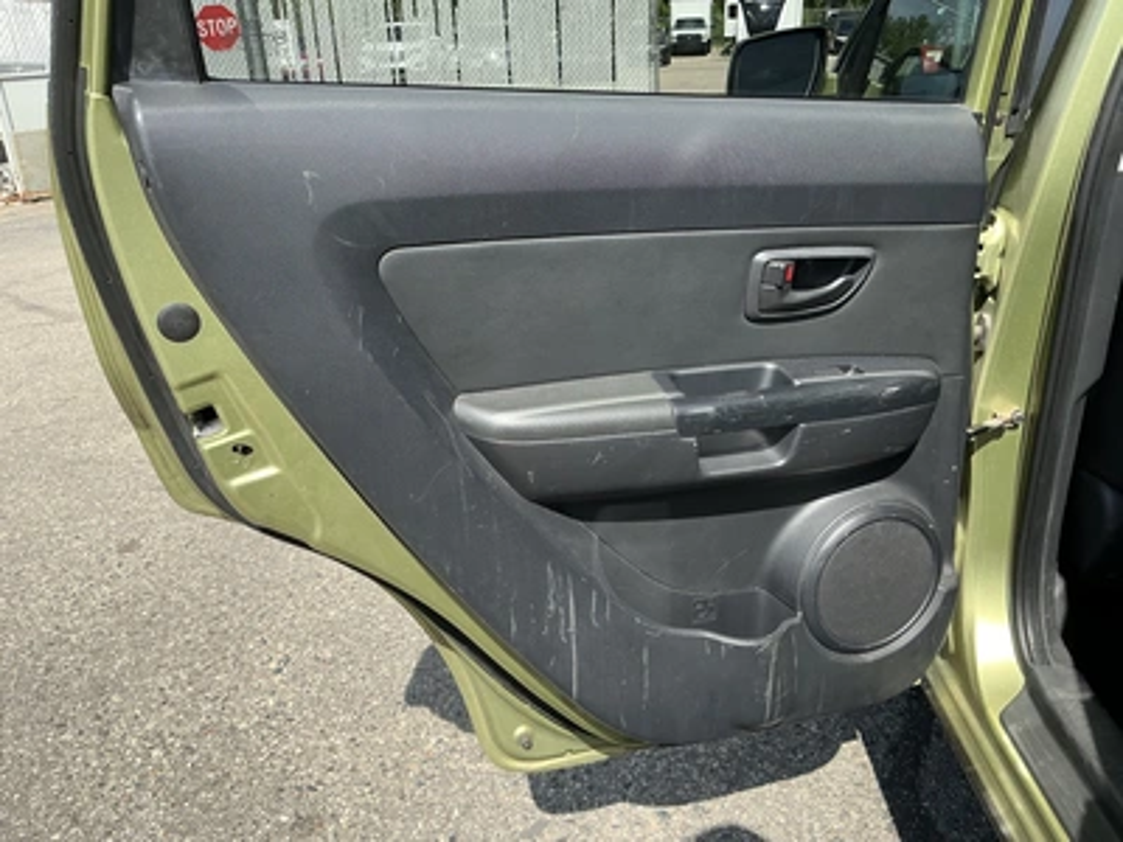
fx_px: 908
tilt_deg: -20.0
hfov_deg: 63.4
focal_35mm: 28
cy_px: 421
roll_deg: +2.4
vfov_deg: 49.7
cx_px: 562
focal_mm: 3
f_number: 1.8
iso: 25
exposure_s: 1/739
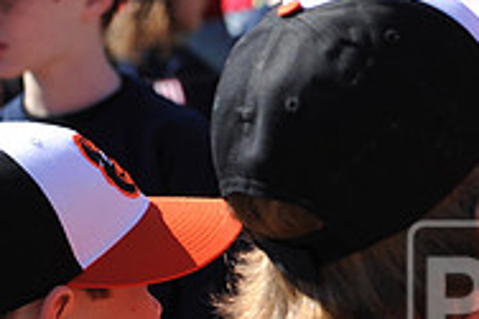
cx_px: 711
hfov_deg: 9.3
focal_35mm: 216
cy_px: 314
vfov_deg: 6.3
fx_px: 2871
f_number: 5
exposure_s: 1/800
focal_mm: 70
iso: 200
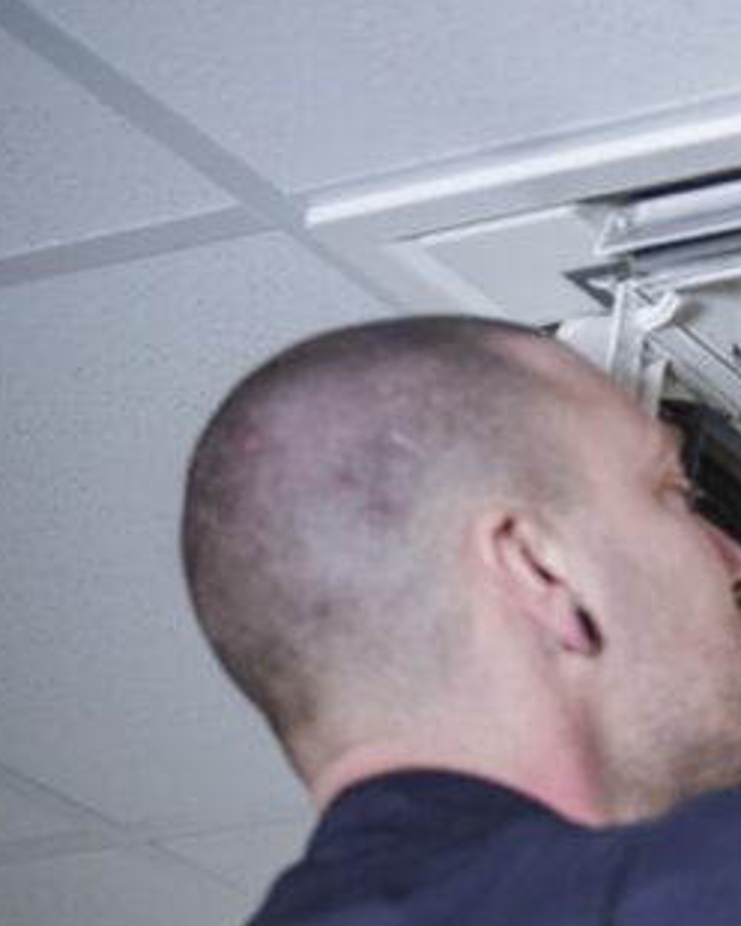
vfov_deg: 12.9
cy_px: 527
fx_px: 4085
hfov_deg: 9.9
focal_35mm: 149
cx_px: 1225
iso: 200
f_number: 2.8
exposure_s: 1/250
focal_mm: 48
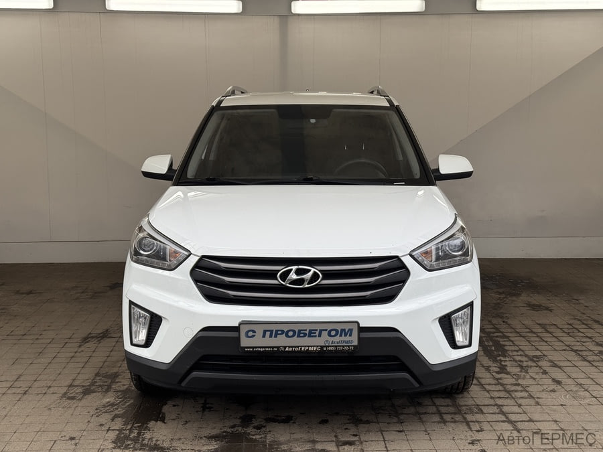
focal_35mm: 48
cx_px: 302
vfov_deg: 30.3
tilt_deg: -9.5
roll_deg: -0.8
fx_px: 836
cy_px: 226
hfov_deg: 39.7
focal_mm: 6.76
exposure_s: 1/1366
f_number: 1.78
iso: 64
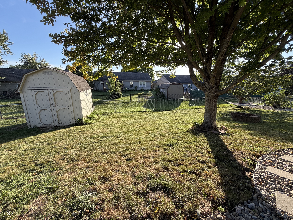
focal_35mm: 14
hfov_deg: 102.1
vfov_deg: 85.7
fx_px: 119
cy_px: 110
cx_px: 146
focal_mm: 2.22
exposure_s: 1/502
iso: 64
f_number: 2.2
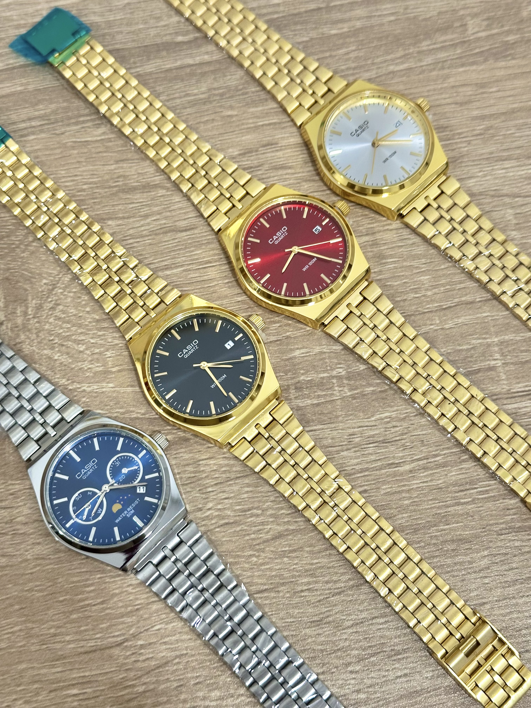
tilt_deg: -71.9
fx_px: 982
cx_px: 266
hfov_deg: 30.3
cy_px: 354
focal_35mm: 48
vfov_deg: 39.7
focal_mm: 6.86
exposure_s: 1/60
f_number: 1.78
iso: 125
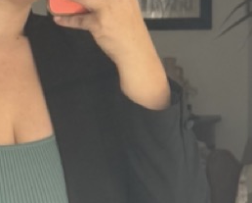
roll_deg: -0.1
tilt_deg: -11.8
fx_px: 1732
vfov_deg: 6.7
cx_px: 97
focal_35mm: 232
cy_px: 206
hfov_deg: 8.3
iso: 100
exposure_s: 1/578
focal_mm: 6.76
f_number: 1.78
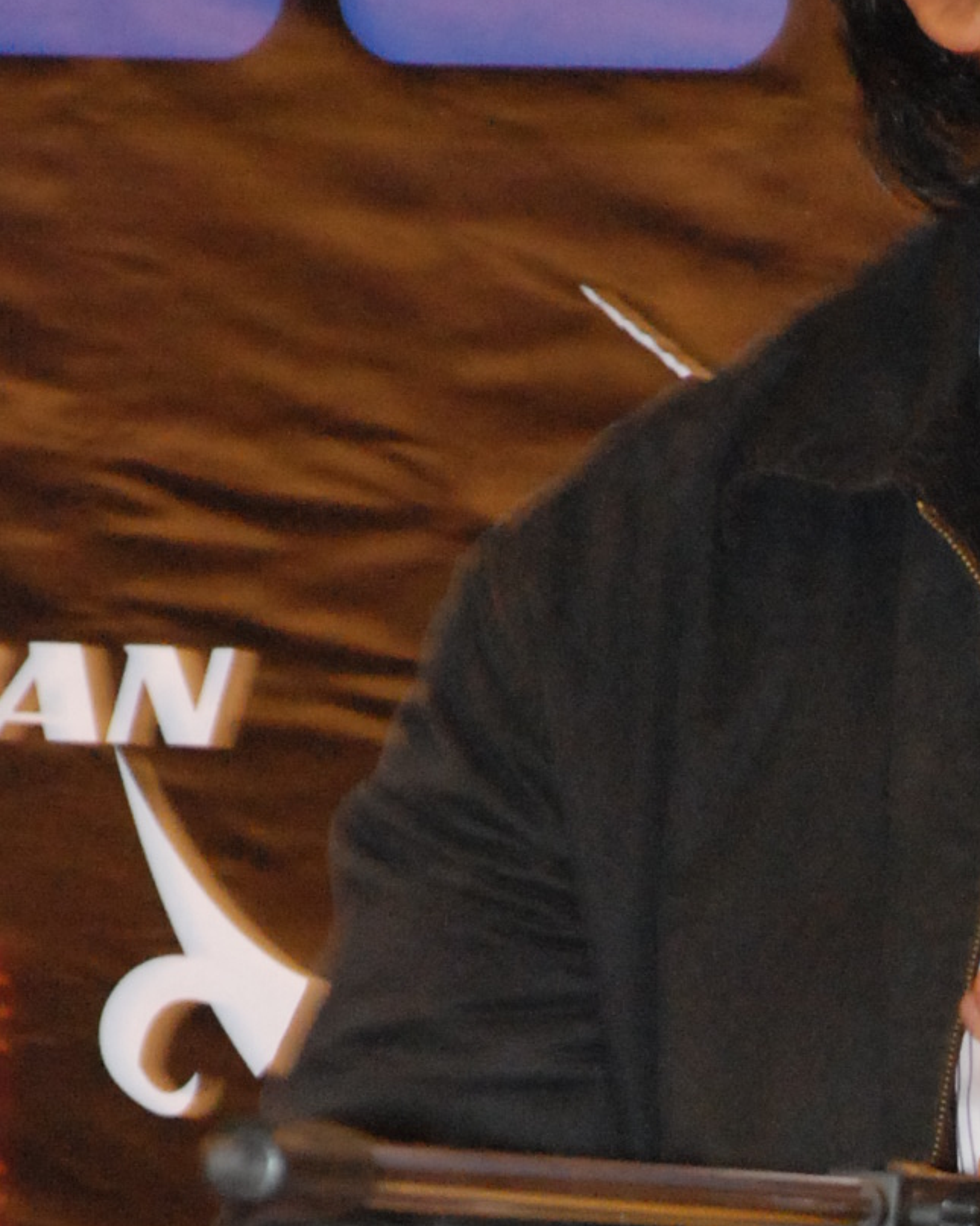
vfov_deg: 3.6
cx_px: 1295
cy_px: 1474
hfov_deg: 2.9
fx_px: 19287
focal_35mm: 532
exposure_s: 1/30
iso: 1600
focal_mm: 105
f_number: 5.6
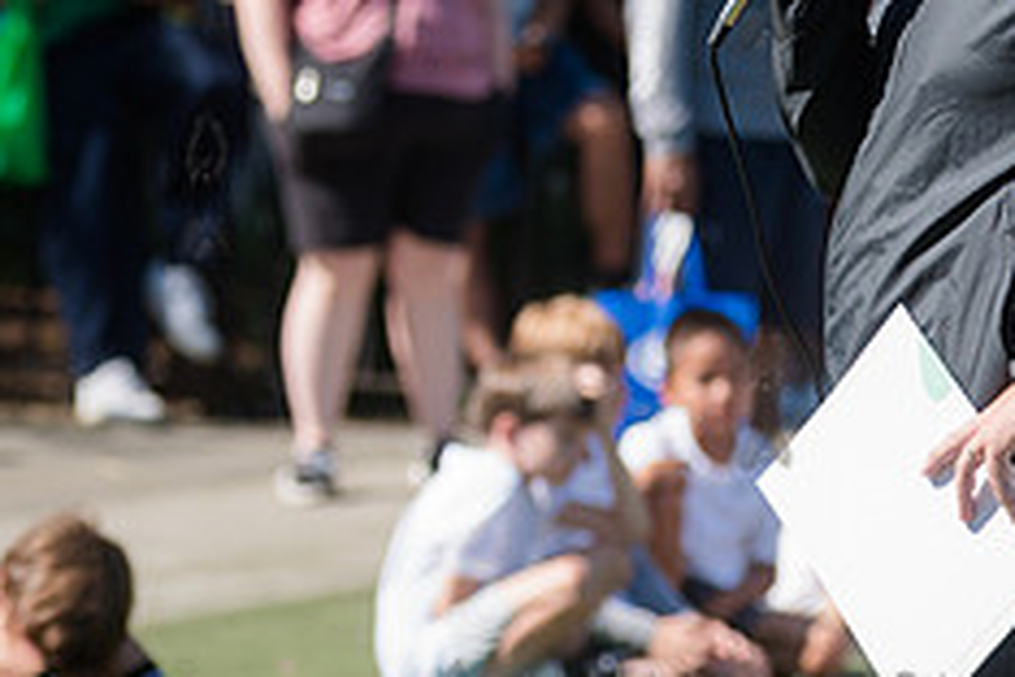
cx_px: 763
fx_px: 8740
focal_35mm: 310
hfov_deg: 6.6
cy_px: -28
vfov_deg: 4.4
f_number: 4
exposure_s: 1/1600
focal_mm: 125
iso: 250
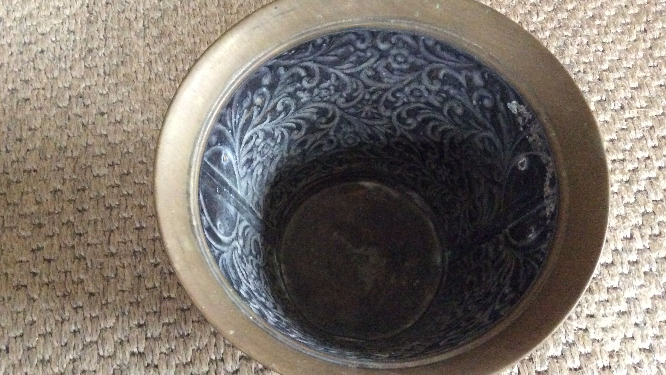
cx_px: 334
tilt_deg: -67.3
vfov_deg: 33.7
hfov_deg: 56.6
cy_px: 190
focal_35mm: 35
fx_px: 618
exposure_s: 1/17
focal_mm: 3.3
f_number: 2.4
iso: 640
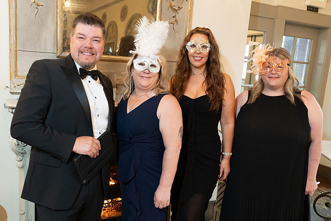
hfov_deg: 56.4
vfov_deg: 39.4
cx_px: 144
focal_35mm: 33
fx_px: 308
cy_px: 124
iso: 3200
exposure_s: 1/80
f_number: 5
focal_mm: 24
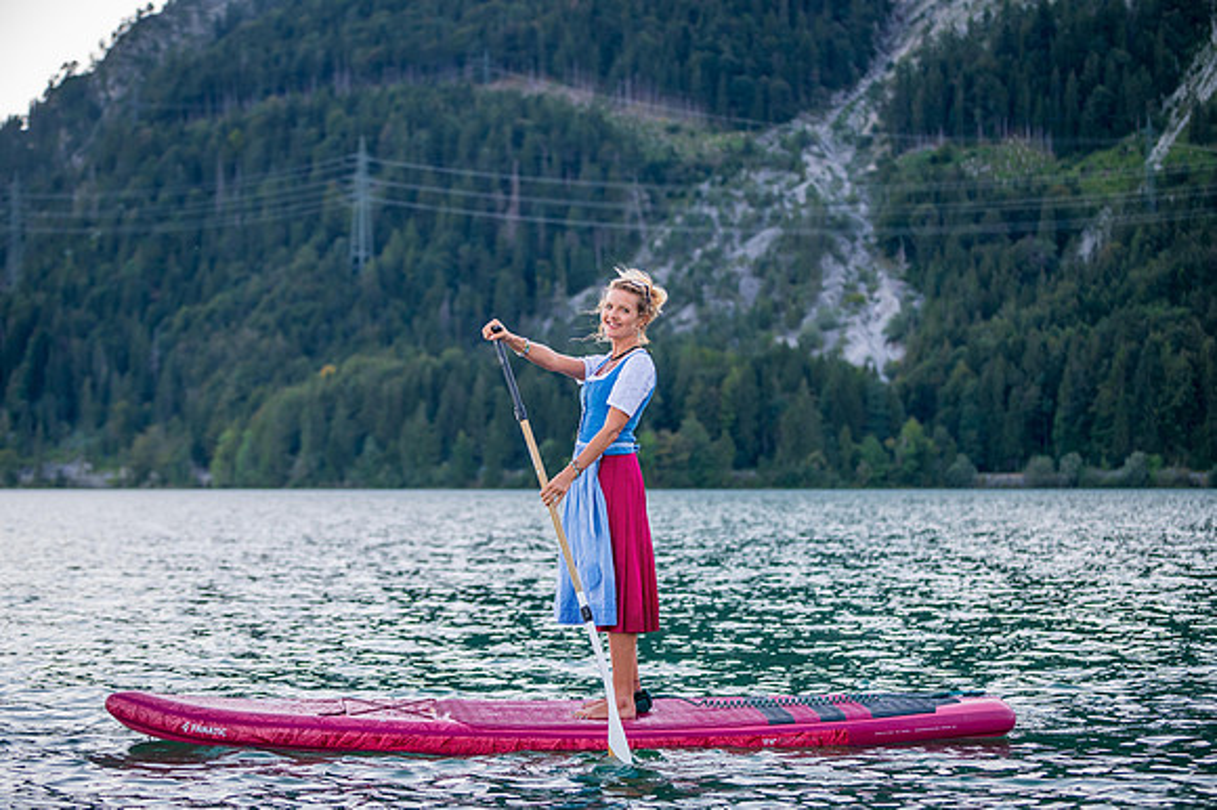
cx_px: 608
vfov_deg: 18.9
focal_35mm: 72
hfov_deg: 28.1
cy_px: 405
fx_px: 2431
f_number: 2.8
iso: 400
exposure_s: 1/1000
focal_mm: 70
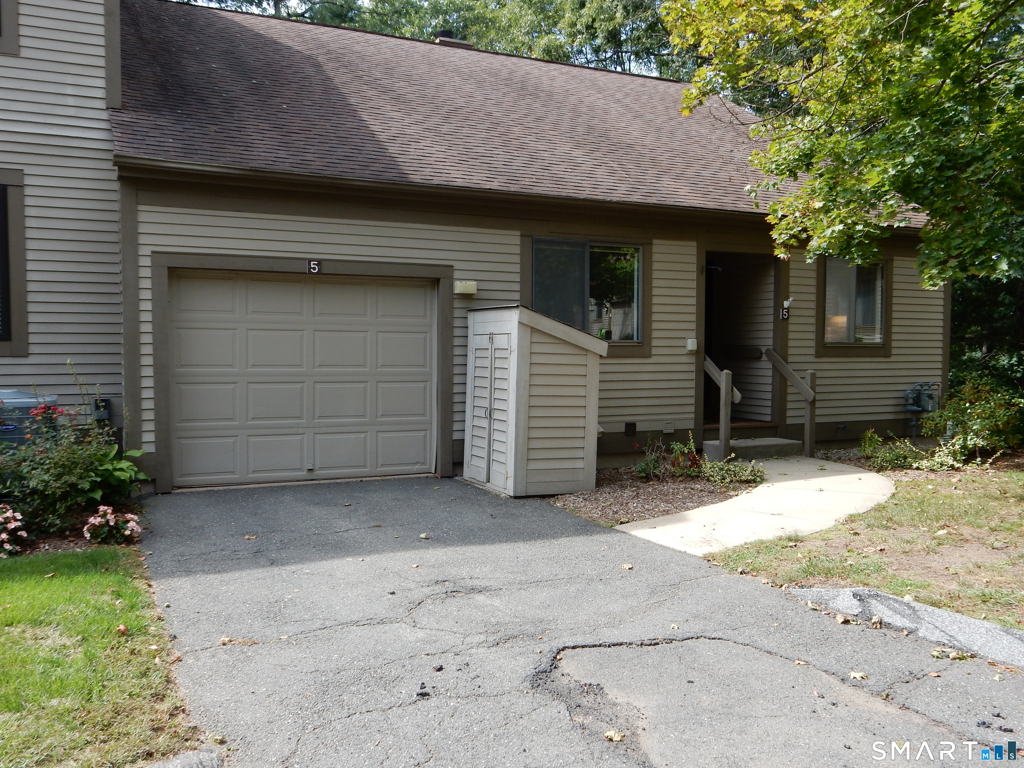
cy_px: 384
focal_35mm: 30
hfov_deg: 60.0
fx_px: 887
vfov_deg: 46.8
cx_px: 512
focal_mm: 5.4
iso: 125
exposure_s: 1/250
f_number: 4
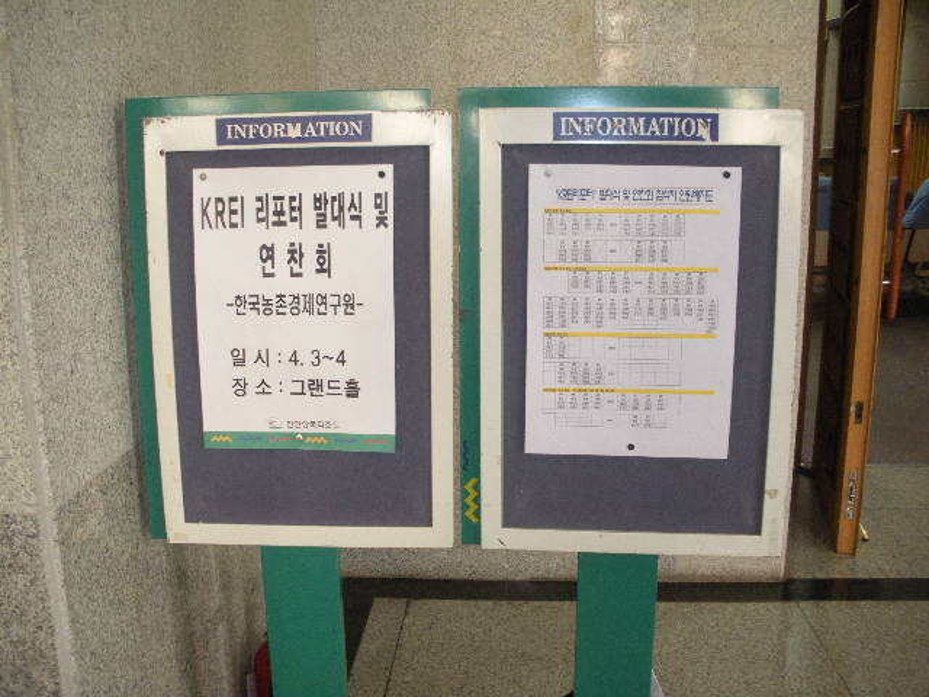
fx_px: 966
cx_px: 464
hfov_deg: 51.4
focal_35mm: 36
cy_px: 348
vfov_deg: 39.7
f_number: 3.5
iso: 400
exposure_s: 1/21.2
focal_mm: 6.3
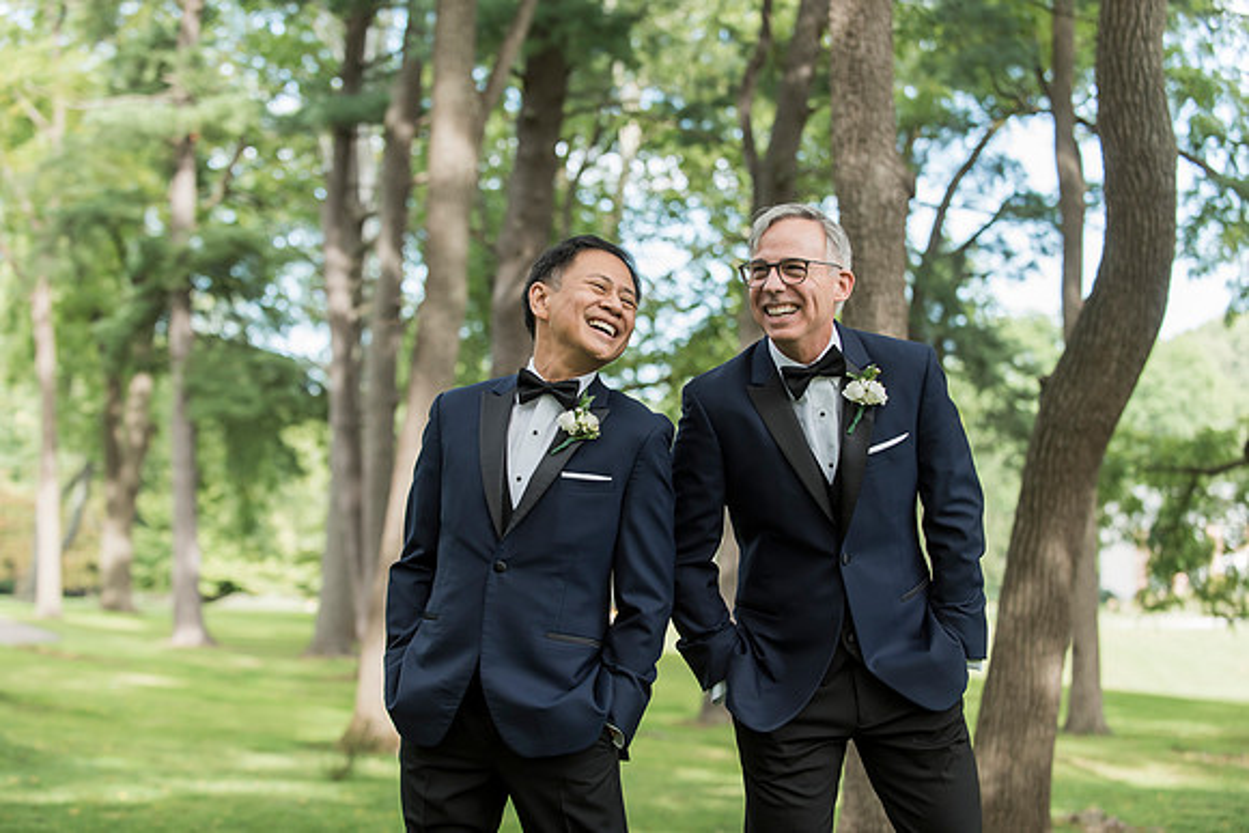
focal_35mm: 70
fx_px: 2429
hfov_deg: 28.8
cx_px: 624
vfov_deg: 19.5
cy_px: 416
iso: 400
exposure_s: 1/500
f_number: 3.5
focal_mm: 70
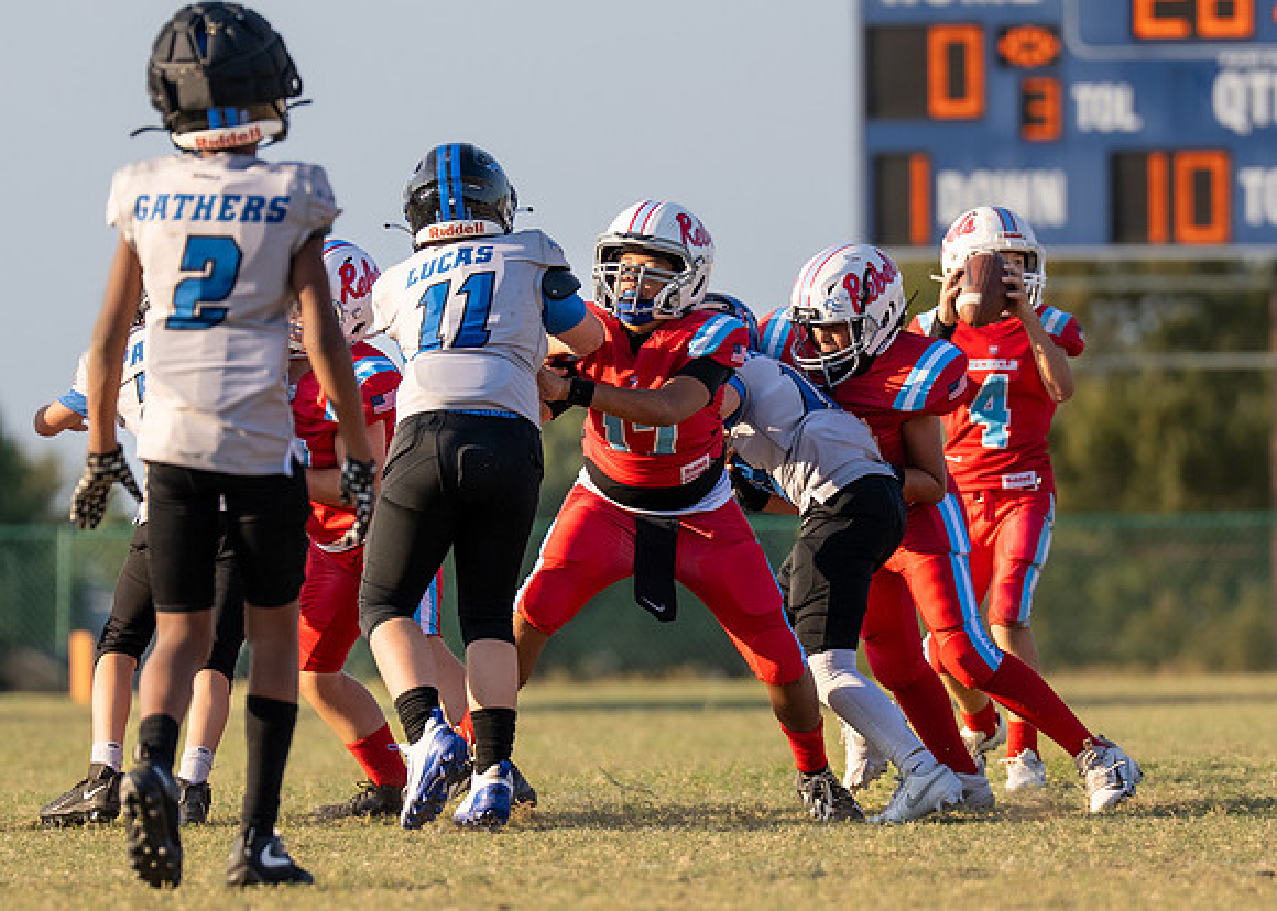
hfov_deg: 4.2
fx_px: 17360
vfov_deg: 3.0
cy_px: 415
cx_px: 816
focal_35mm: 479
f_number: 3.2
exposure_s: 1/1600
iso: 125
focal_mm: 200
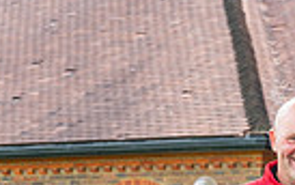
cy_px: 386
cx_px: 626
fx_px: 1851
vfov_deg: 5.6
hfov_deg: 8.5
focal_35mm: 230
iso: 200
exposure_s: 1/160
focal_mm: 48
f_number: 6.3
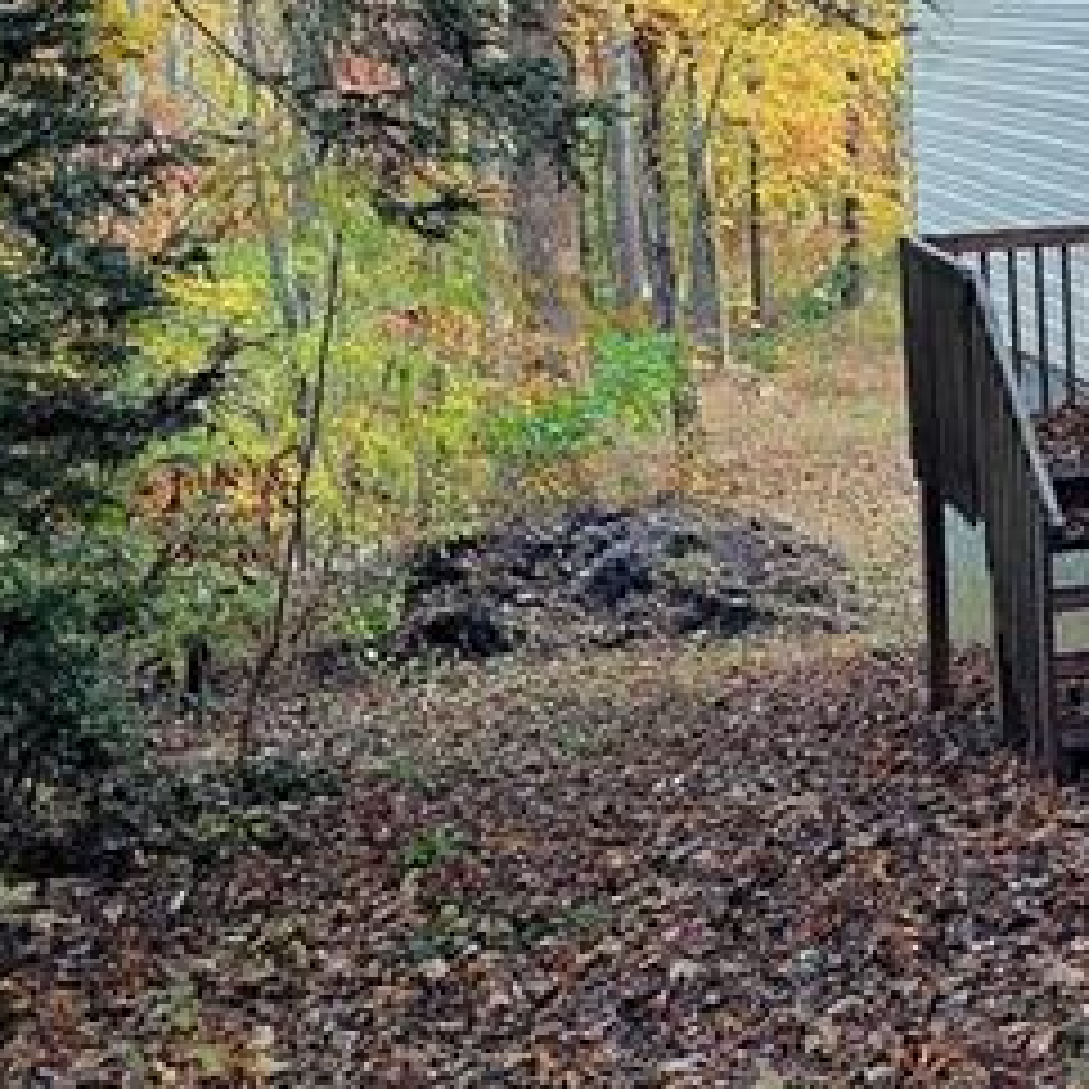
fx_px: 2598
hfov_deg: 22.0
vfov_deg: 23.3
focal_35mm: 73
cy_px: 202
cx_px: 1278
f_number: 1.8
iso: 250
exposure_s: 1/119
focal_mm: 5.4
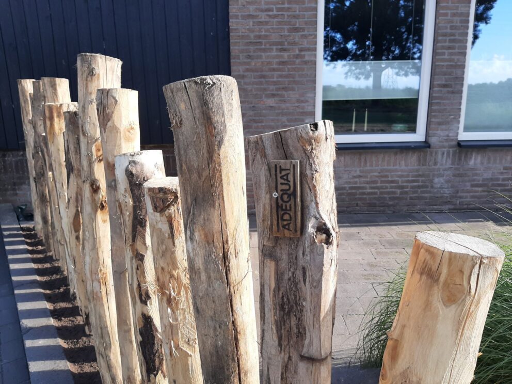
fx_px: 385
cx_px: 256
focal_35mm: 26
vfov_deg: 53.1
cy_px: 192
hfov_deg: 67.3
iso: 40
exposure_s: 1/497
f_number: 1.7
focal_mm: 3.93
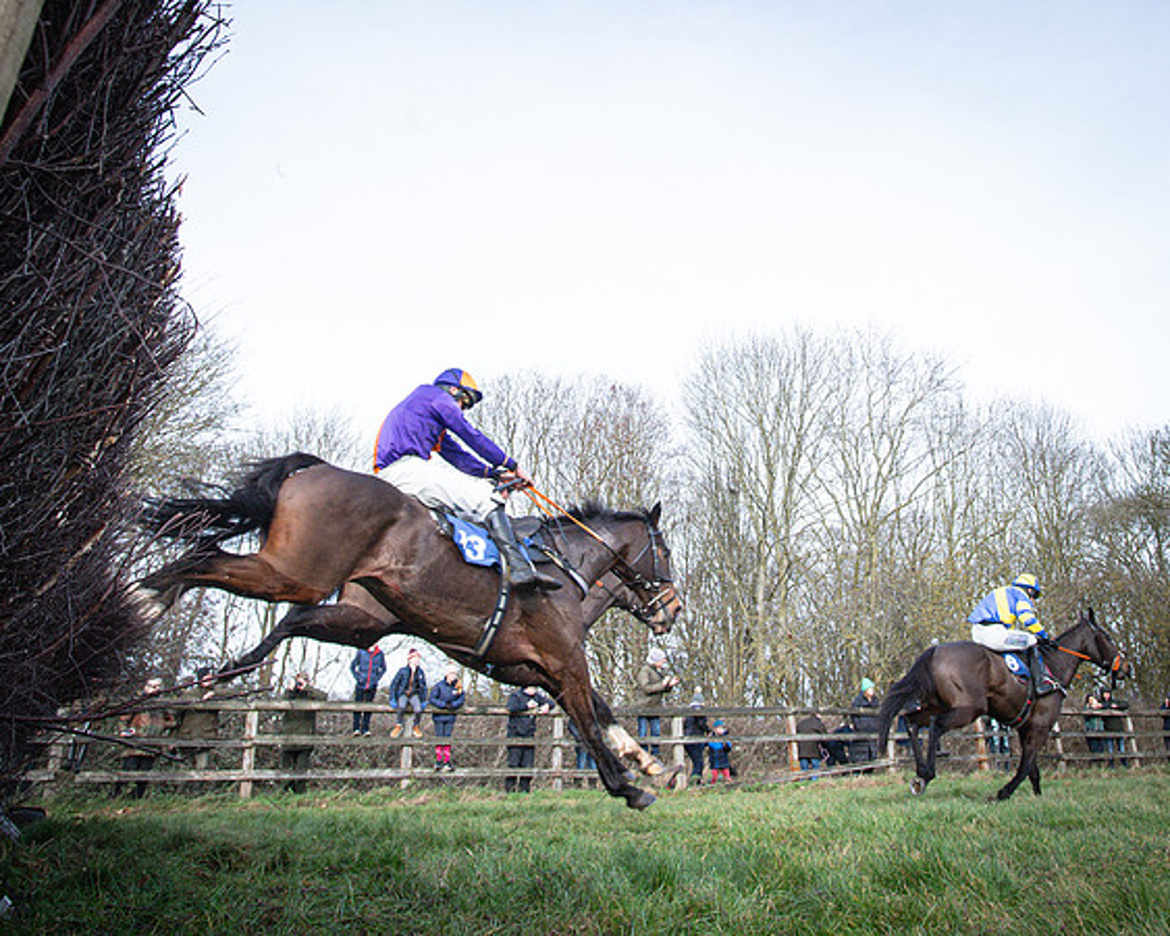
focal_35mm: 29
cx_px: 690
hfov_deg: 60.2
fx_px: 1000
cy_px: 322
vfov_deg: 49.4
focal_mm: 19
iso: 2000
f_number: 8
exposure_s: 1/1000
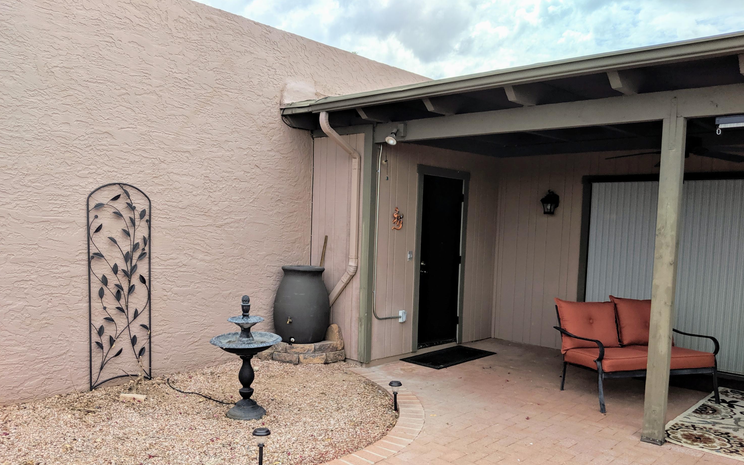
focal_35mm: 29
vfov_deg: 43.0
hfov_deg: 64.6
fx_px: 588
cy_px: 274
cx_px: 374
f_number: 1.8
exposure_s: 1/3906
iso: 39
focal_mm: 4.44
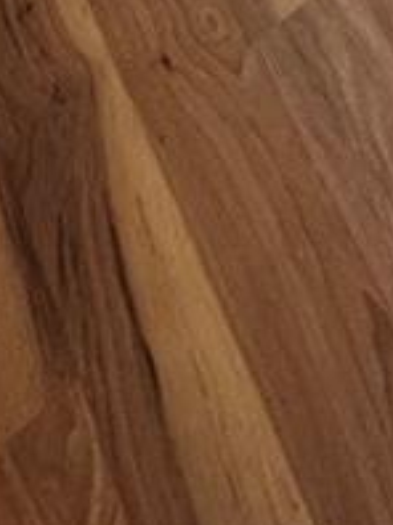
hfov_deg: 14.5
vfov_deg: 12.1
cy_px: -986
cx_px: 775
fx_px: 1289
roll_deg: +1.4
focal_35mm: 85
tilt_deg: -22.5
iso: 250
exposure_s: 1/120
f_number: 2.2
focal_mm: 2.22
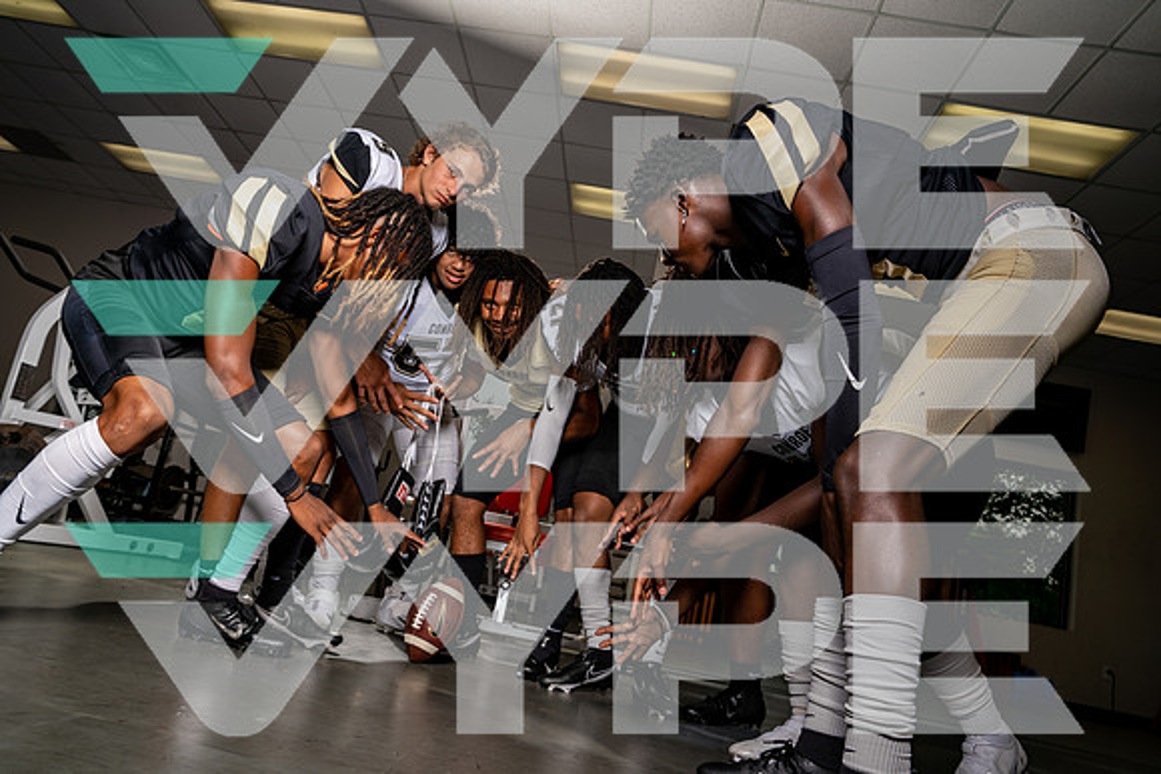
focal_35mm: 26
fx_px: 839
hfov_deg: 69.4
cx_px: 580
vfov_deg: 49.6
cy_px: 387
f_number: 9
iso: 100
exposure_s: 1/200
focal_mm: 26
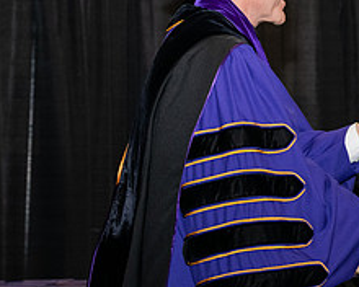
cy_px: 120
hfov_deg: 8.9
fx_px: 2263
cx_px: 472
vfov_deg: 7.3
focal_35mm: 213
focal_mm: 86
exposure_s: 1/200
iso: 1600
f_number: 5.6
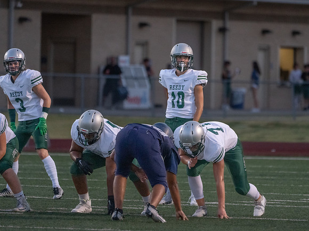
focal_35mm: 503
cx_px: 193
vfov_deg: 2.9
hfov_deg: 3.9
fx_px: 4485
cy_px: 102
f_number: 5.6
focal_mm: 400
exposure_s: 1/1000
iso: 8000
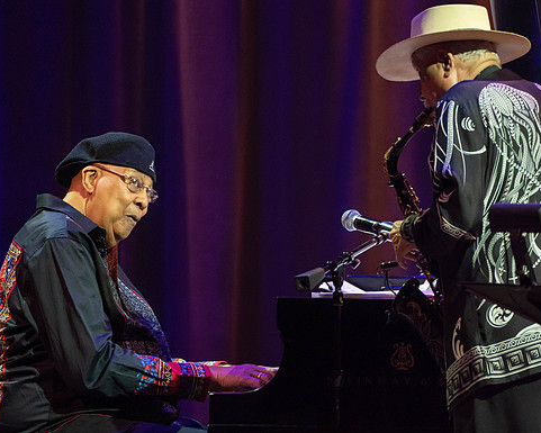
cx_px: 332
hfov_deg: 3.1
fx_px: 10105
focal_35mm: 631
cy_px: 264
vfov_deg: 2.5
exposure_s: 1/250
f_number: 5.6
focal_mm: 400
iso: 3200
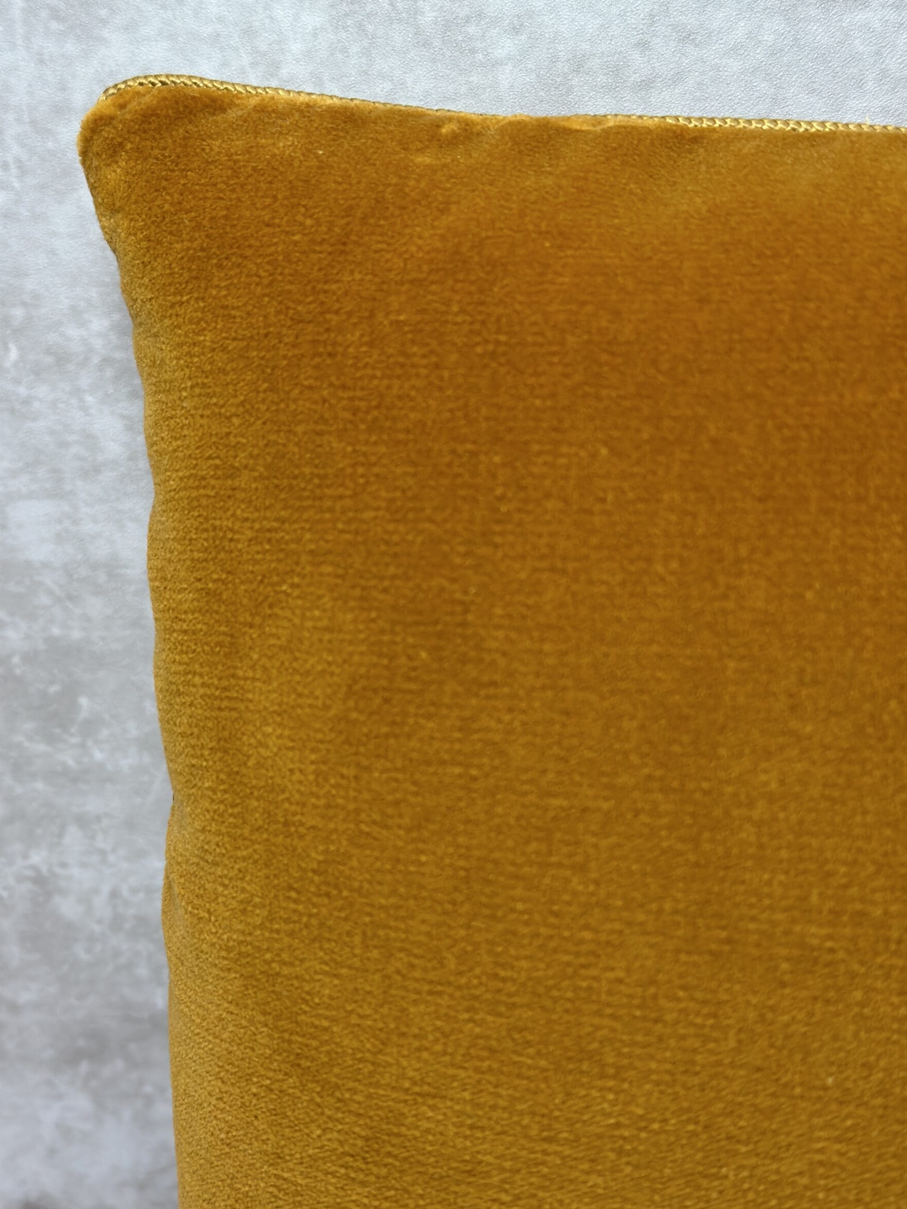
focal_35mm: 52
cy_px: 609
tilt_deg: -12.8
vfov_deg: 36.8
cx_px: 427
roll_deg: +2.5
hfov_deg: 28.0
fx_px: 1817
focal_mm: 6.86
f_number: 1.78
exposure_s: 1/262
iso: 80
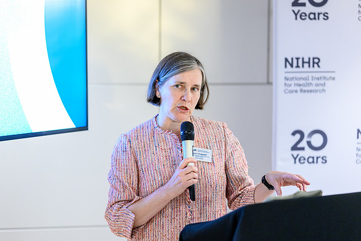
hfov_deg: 23.8
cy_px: 120
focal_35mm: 85
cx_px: 180
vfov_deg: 16.0
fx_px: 856
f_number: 1.8
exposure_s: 1/400
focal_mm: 85
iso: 4000
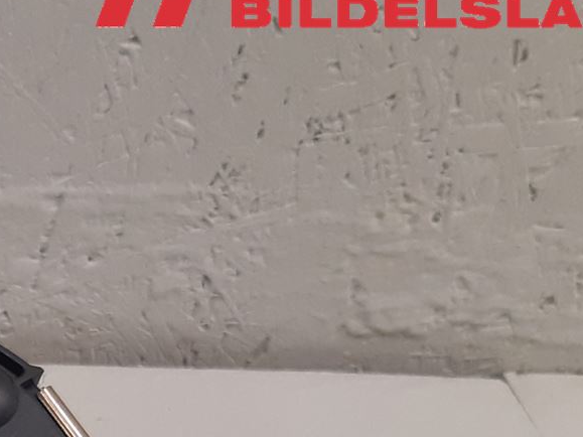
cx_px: -317
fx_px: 1549
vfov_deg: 15.0
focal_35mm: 92
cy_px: 630
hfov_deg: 18.6
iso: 125
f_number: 1.7
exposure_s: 1/50
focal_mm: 3.93
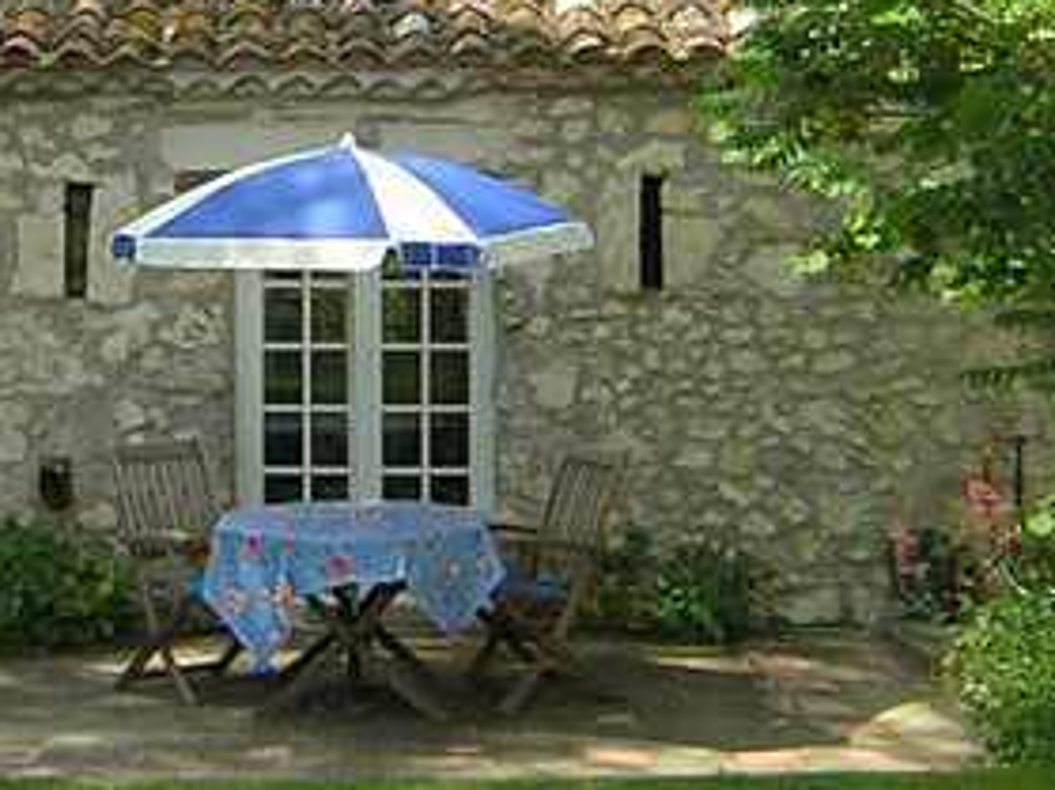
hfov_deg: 22.6
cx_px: 285
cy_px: 49
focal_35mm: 86
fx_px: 2620
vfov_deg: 16.9
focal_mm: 4.7
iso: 100
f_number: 5.2
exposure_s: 1/165
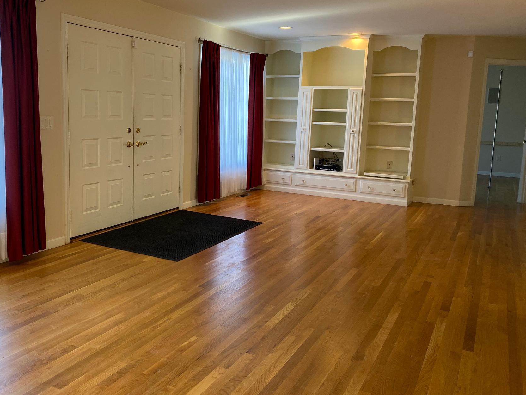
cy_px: 181
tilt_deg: -7.6
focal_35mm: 32
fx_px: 486
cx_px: 222
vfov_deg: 44.1
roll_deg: -1.7
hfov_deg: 56.6
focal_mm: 4.25
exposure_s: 1/60
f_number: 1.8
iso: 125
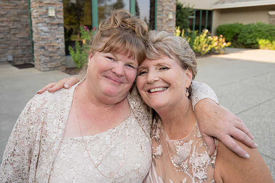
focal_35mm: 30
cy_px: 67
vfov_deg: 42.8
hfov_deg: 60.9
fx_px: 232
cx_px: 112
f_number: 5.6
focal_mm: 24
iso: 320
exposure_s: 1/250
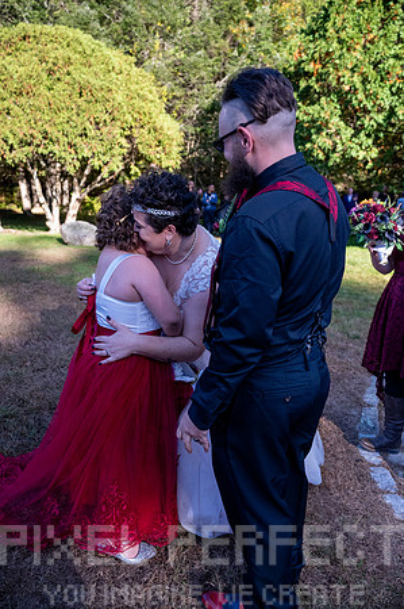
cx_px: 202
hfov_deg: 46.3
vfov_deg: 65.5
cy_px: 304
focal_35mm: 28
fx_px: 472
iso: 5600
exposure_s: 1/8000
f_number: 4
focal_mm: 28
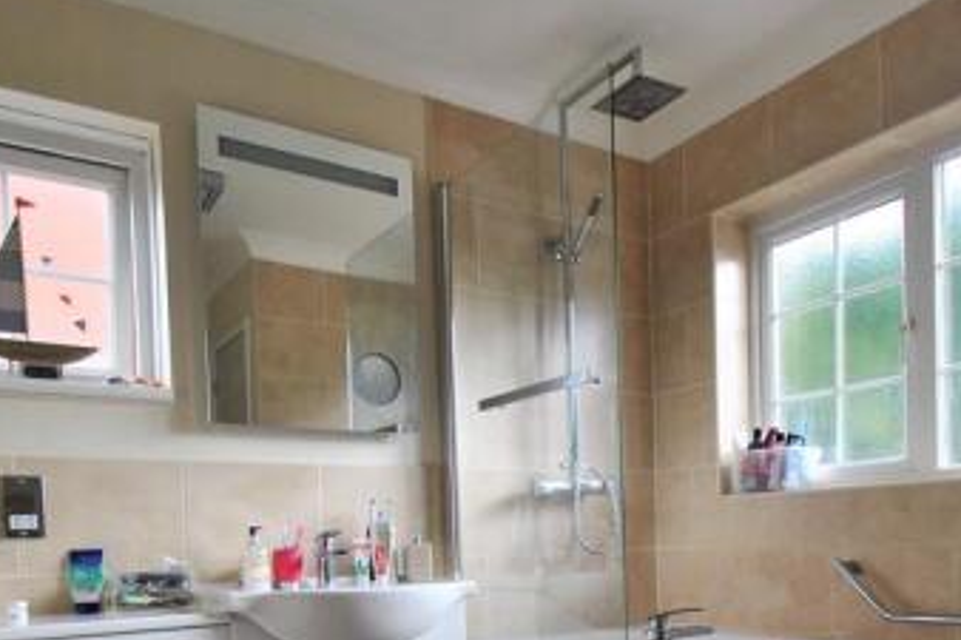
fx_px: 774
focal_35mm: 29
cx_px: 530
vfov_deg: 41.1
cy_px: 587
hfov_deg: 63.5
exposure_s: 1/60
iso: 200
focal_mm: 10
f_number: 4
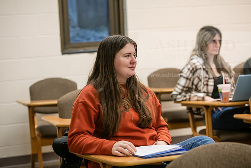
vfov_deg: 16.1
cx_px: 126
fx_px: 593
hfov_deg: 23.9
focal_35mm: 85
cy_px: 84
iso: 2000
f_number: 3.2
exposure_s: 1/200
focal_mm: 85
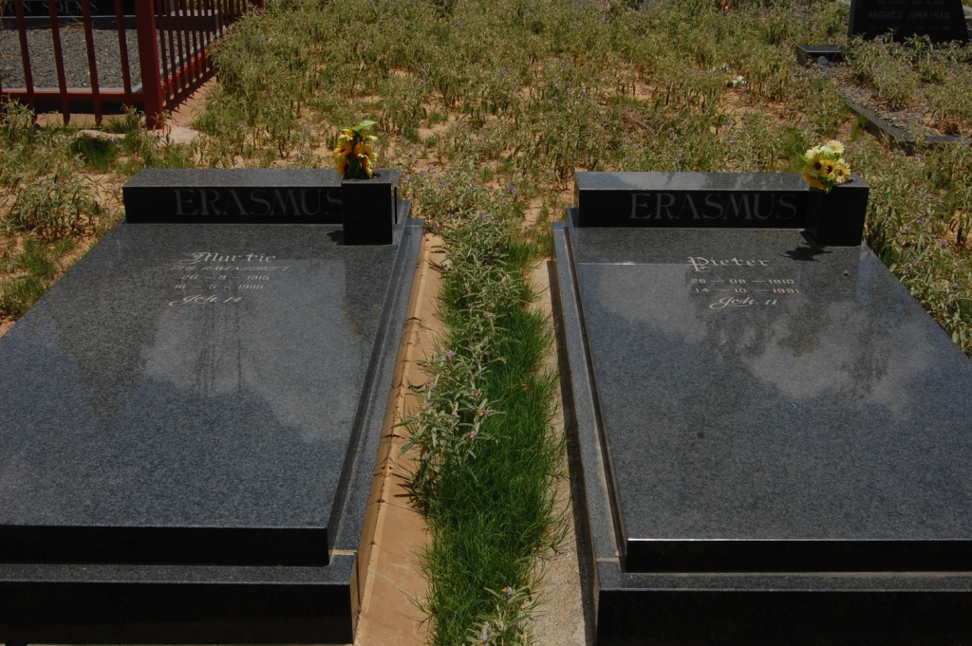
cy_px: 323
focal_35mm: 42
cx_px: 486
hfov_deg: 46.4
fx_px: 1133
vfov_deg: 31.8
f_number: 14
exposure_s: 1/320
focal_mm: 28
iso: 200
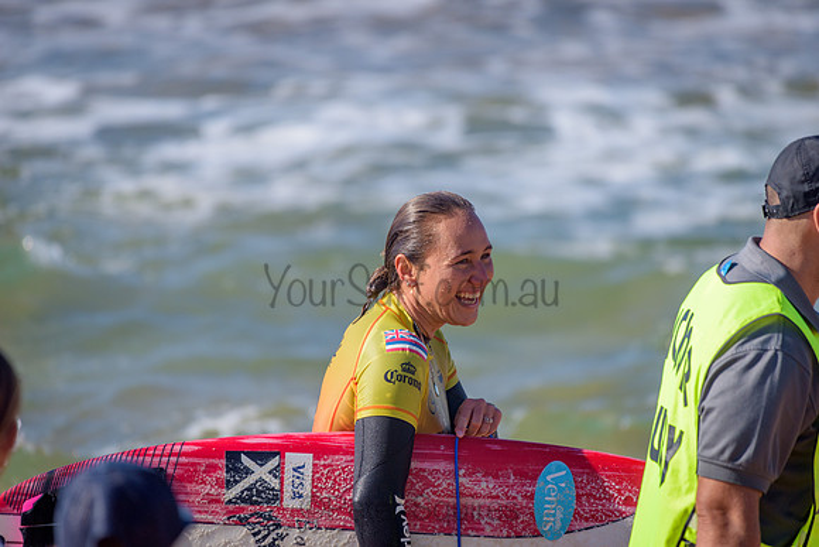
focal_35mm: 505
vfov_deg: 2.7
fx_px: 11495
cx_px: 410
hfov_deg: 4.1
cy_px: 274
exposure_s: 1/2000
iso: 360
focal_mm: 500
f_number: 5.6
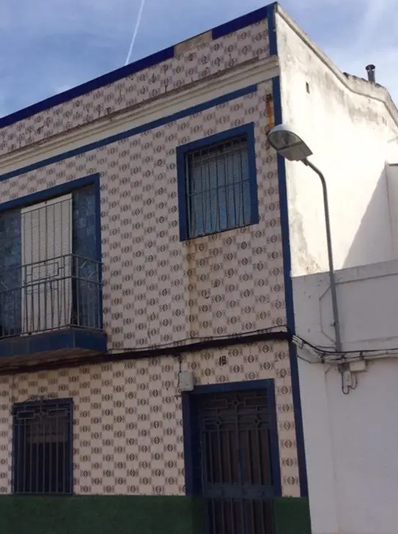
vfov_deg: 38.8
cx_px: 123
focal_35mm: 49
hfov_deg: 29.3
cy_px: 315
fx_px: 754
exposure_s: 1/1684
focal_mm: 3.3
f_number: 2.4
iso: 32
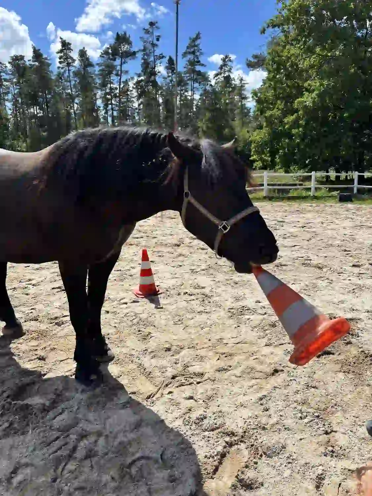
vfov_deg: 67.3
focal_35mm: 26
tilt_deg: -10.7
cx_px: 186
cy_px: 248
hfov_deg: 53.1
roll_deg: -0.8
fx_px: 373
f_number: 1.6
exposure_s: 1/3413
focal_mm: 5.96
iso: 50
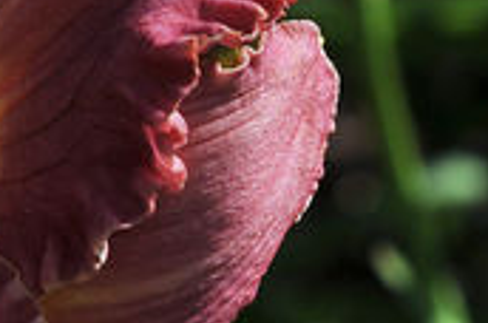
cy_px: 425
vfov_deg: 2.1
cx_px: -672
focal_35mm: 667
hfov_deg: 3.1
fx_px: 9019
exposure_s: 1/640
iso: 200
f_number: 9
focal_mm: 85
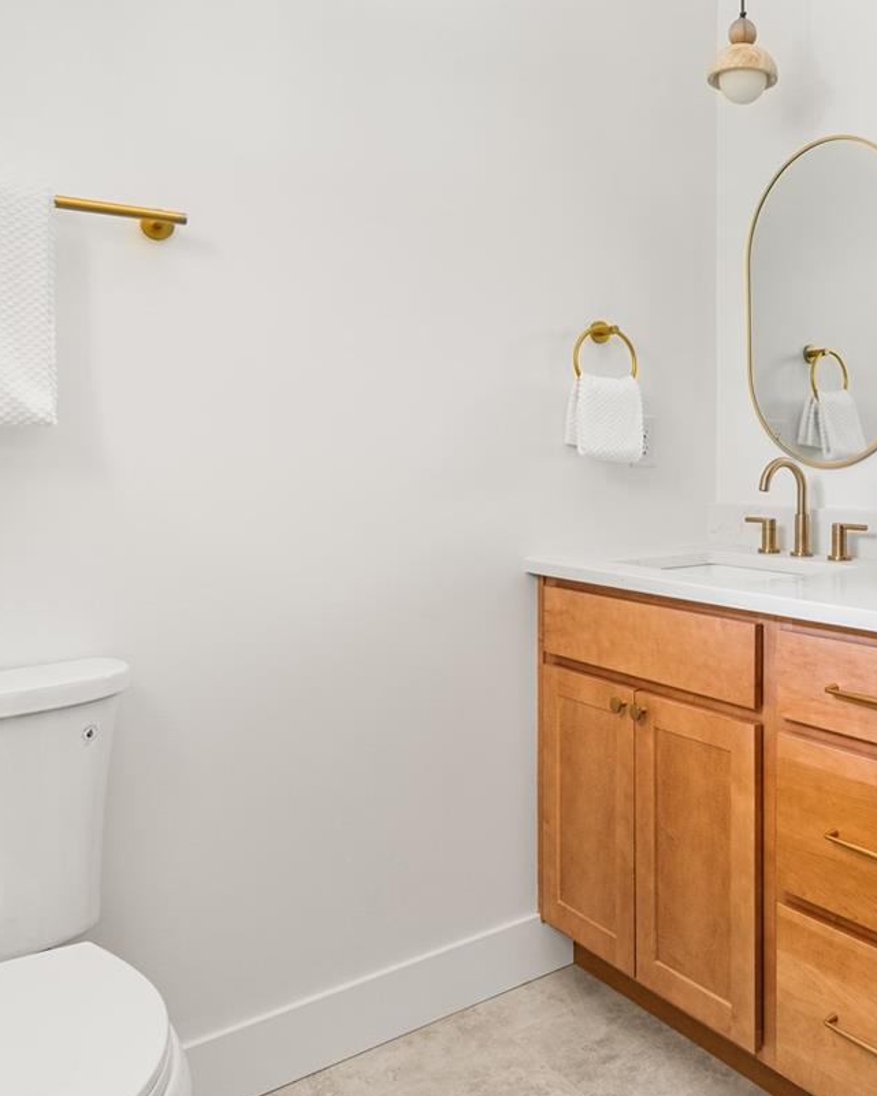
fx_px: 973
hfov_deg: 45.7
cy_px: 442
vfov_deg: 58.3
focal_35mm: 30
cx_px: 716
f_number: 8
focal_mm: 16
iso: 640
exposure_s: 1/2.5
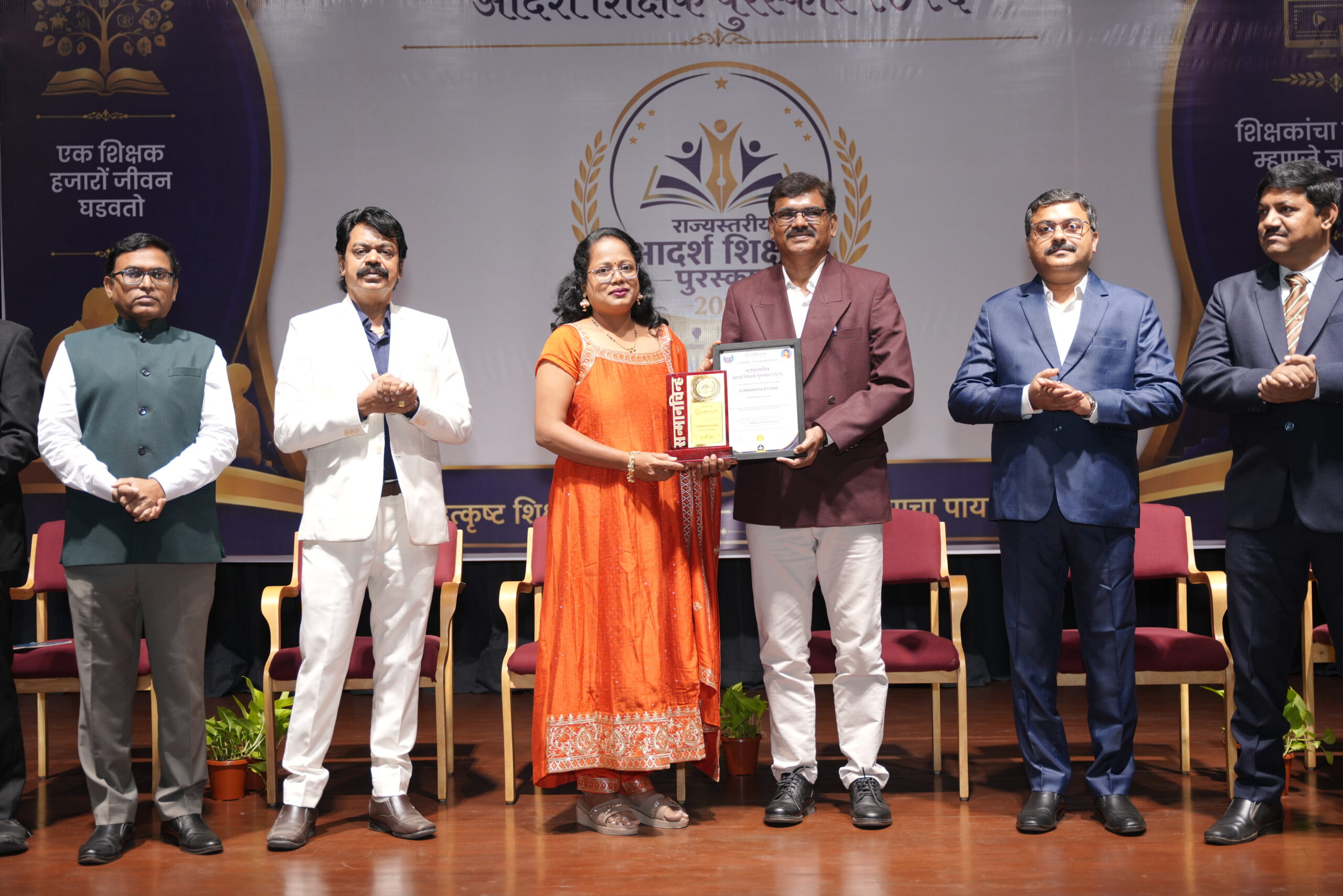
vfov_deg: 29.6
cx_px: 672
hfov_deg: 43.3
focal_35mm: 45
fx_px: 1694
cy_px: 448
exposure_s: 1/100
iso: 400
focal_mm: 45.4
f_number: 2.8
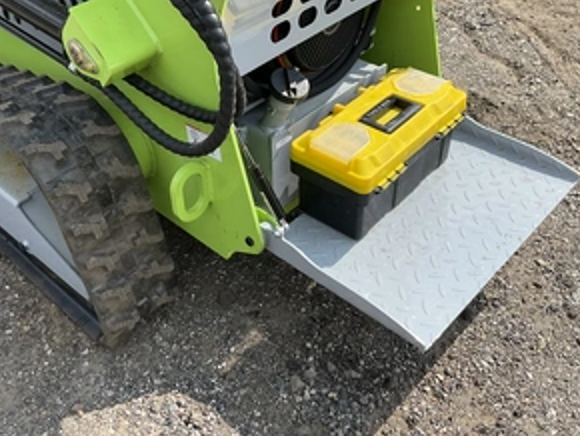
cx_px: 262
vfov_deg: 35.9
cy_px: 182
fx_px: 671
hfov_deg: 46.7
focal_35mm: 40
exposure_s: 1/1377
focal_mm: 3
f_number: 1.8
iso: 25
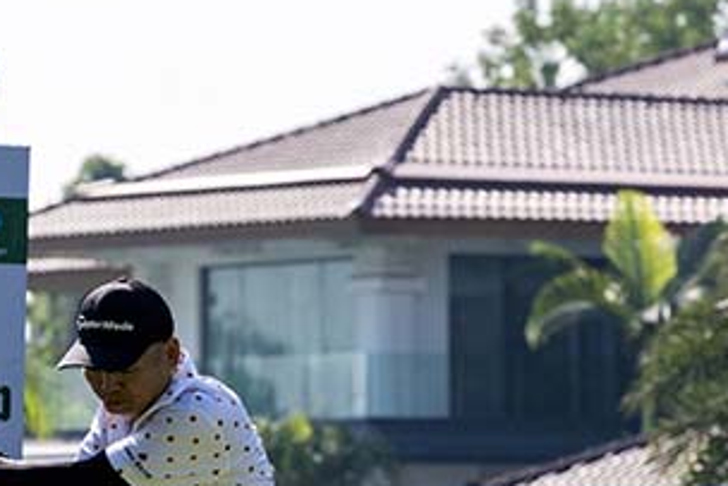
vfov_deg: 4.3
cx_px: 697
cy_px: 469
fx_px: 6393
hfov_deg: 6.5
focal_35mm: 316
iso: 450
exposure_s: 1/2000
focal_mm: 100
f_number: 5
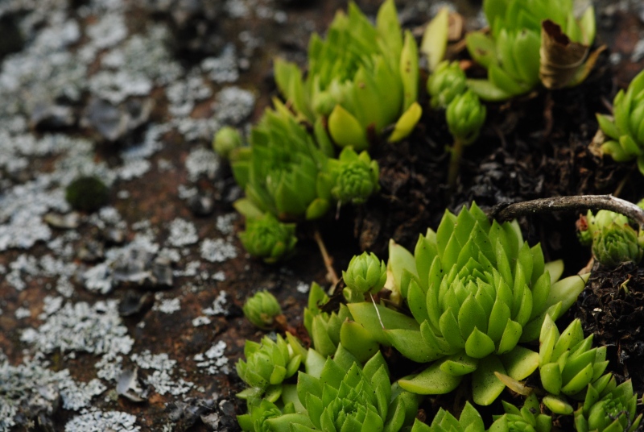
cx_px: 322
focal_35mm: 128
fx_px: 2284
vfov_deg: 10.8
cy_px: 216
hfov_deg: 16.0
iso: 400
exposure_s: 1/160
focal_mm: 85
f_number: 6.3
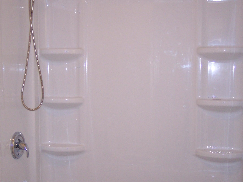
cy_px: 95
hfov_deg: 33.8
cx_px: 121
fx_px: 400
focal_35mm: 57
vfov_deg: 25.6
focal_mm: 8
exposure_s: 1/30
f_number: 2.8
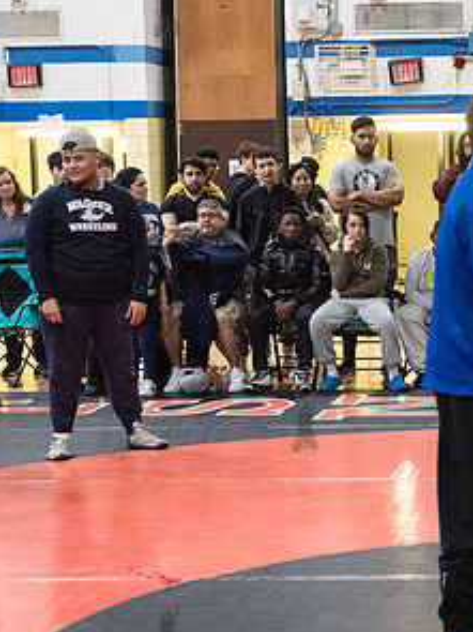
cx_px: 580
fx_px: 1550
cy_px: 310
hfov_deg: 16.6
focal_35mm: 85
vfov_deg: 23.0
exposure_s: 1/320
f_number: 3.2
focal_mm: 45
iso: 8000
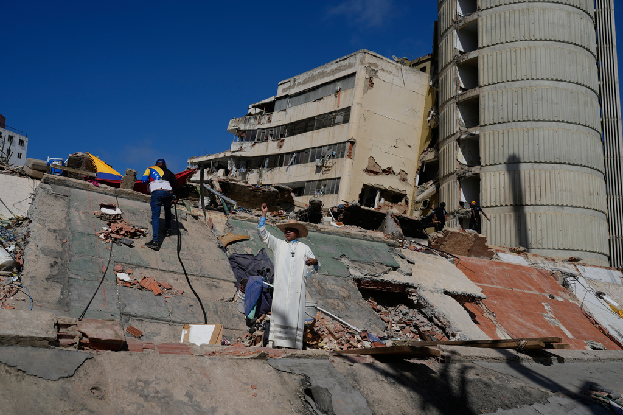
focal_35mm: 35
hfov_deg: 54.4
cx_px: 312
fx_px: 605
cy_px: 208
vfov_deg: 37.8
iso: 50
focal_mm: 35
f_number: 3.5
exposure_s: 1/2500
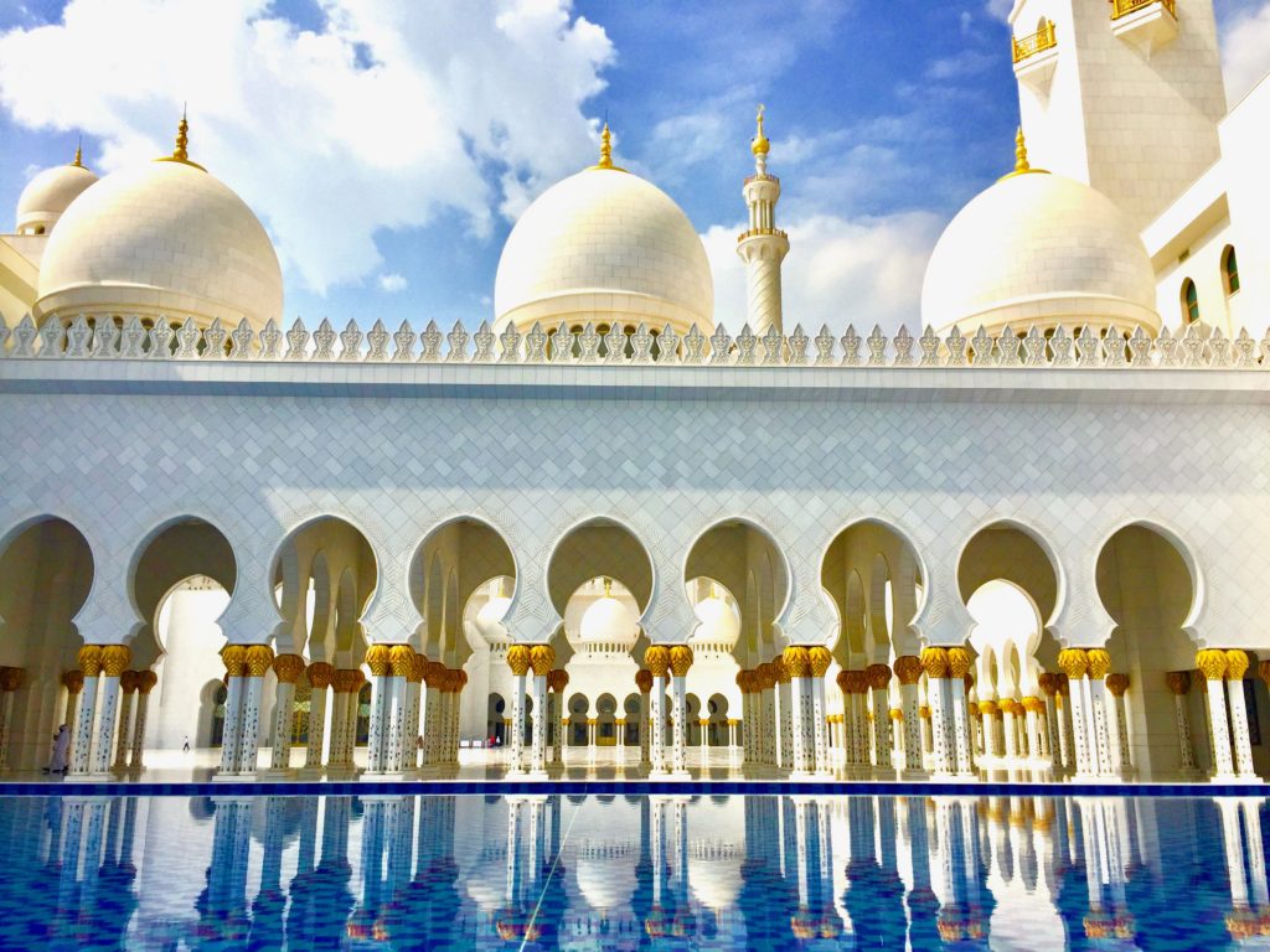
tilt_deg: +13.6
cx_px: 635
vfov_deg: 48.2
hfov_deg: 61.7
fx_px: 1064
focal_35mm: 29
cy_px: 476
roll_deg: -1.4
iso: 32
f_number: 2.2
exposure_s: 1/4950
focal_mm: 4.15
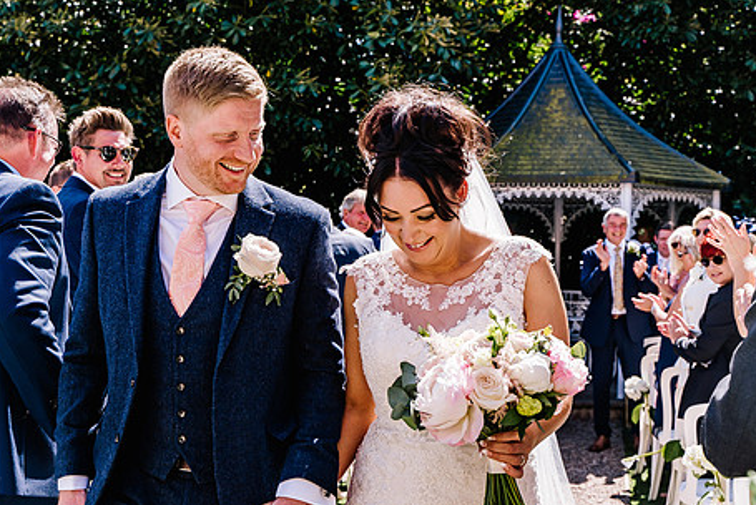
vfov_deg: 26.5
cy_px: 306
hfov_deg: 38.8
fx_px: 1072
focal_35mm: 51
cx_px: 356
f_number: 5
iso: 200
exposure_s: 1/640
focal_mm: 40
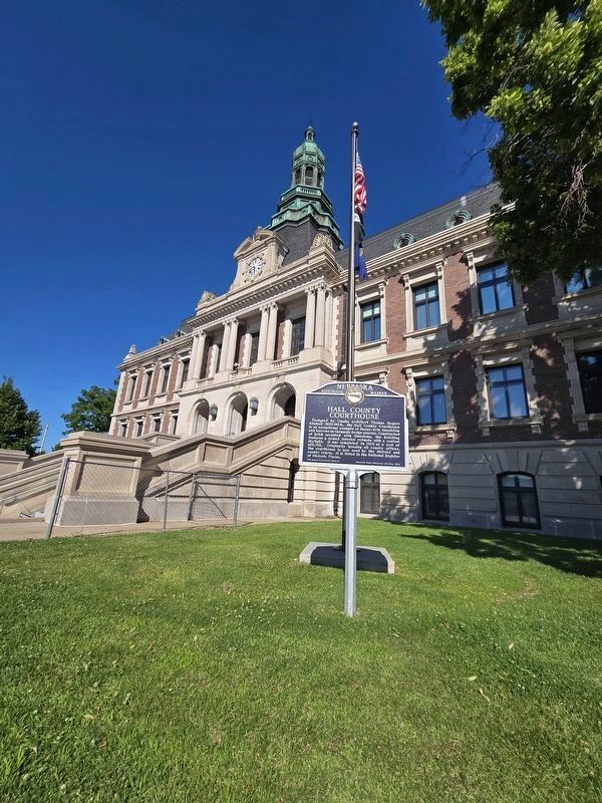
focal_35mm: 13
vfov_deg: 106.2
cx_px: 301
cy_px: 402
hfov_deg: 89.9
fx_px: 301
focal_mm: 2.2
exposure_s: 1/2767
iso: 50
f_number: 2.2
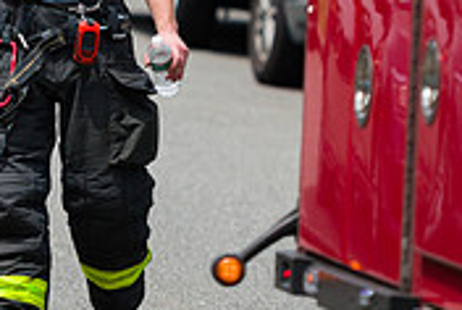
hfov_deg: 4.6
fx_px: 5708
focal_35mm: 444
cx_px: 71
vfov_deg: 3.1
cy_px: -105
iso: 200
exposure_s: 1/3200
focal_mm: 135
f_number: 3.2
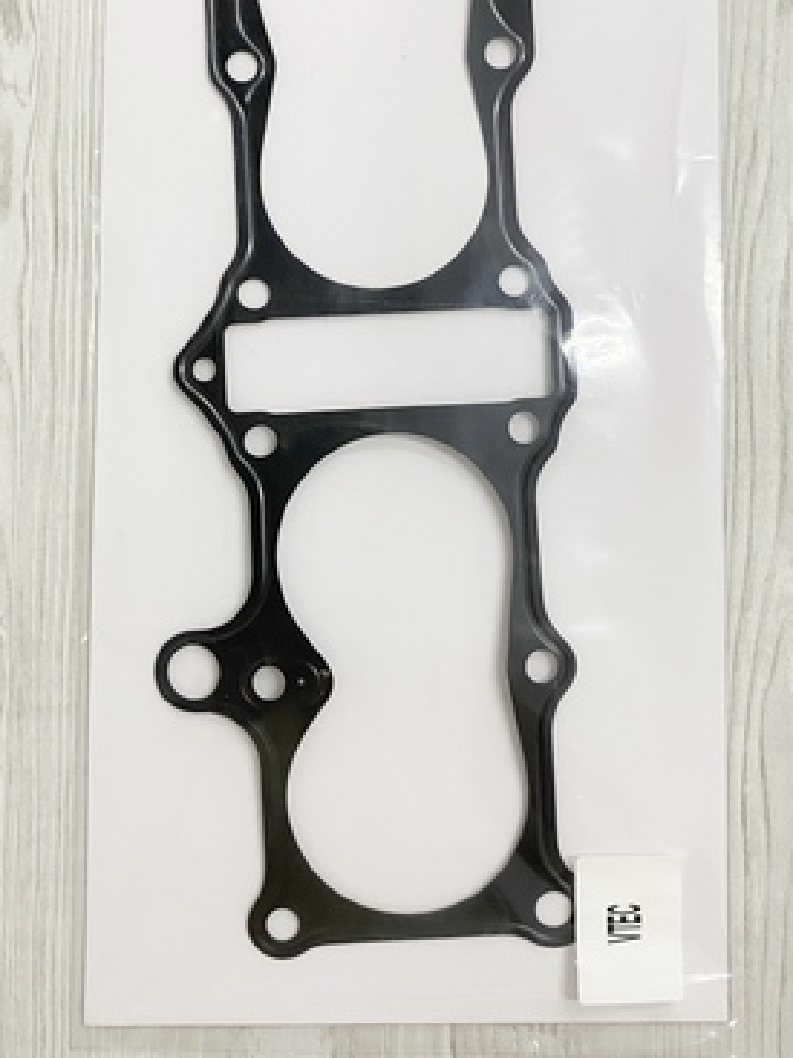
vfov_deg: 53.3
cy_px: 383
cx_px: 395
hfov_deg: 41.8
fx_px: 1039
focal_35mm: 34
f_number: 1.8
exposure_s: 1/83
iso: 125
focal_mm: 4.25
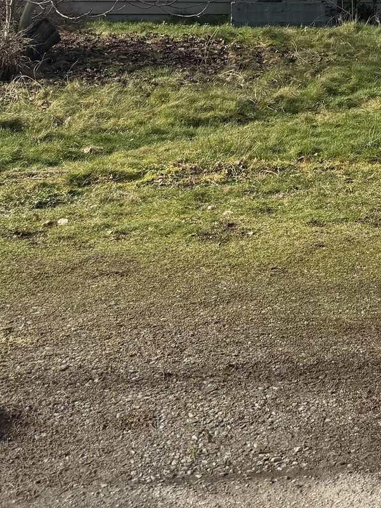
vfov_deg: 25.8
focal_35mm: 69
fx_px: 1012
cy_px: -68
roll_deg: -1.7
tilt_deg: +3.7
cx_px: 396
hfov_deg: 20.5
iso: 80
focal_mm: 6.76
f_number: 1.78
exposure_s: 1/2801
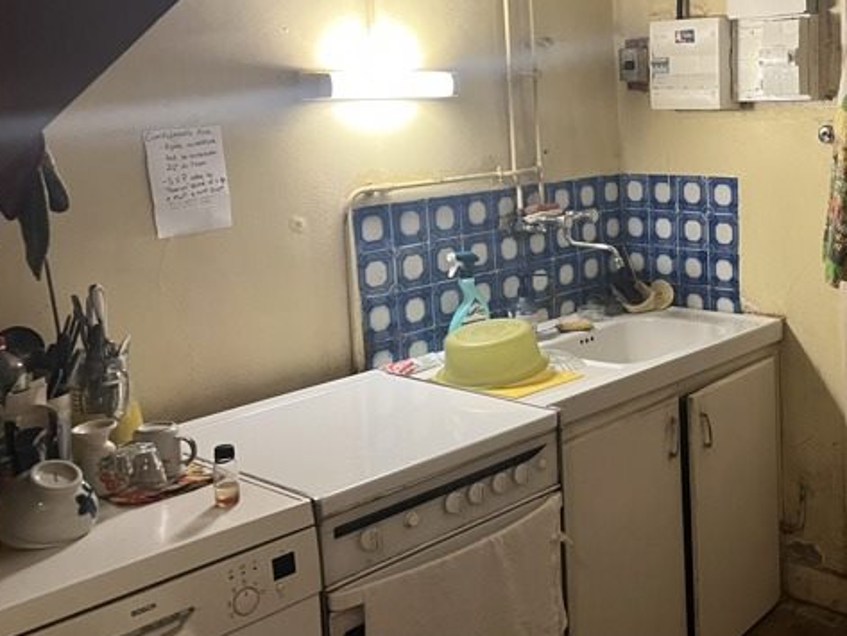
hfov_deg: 41.2
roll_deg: +2.6
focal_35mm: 44
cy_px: 247
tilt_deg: -9.7
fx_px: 1077
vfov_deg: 32.8
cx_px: 675
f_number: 1.6
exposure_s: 1/50
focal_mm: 5.1
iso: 400
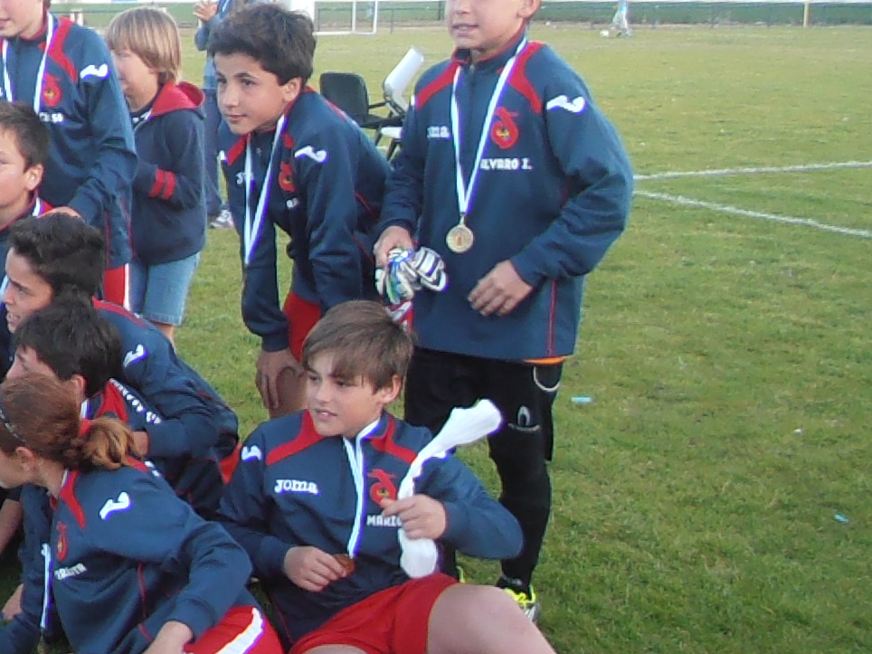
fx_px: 1285
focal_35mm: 51
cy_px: 414
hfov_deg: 35.1
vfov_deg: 28.4
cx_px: 71
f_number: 3
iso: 250
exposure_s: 1/125
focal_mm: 4.2
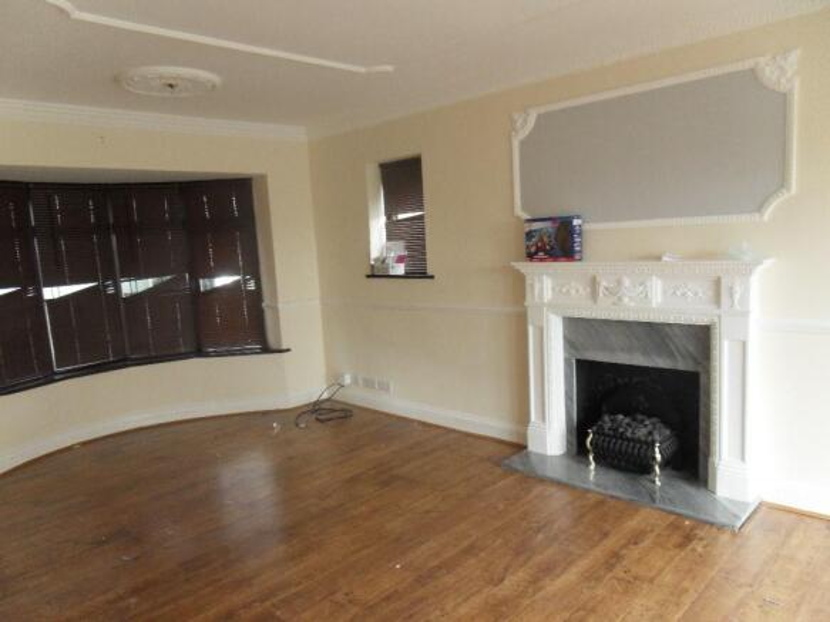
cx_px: 415
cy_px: 311
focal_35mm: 24
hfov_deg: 71.6
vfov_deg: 56.8
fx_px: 575
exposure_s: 1/30
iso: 240
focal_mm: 4.2
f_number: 3.3
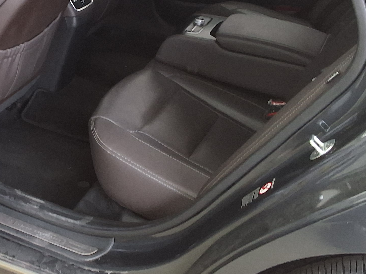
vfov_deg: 23.1
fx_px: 666
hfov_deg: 29.6
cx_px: 42
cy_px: 78
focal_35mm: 63
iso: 40
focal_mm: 2.91
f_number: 1.9
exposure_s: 1/40
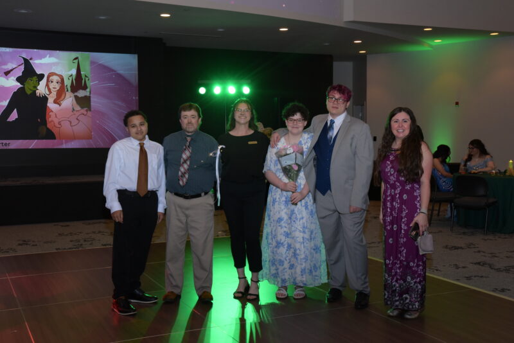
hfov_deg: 42.7
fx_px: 657
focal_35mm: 46
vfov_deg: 29.3
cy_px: 172
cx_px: 257
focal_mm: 46
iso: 2500
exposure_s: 1/160
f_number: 7.1
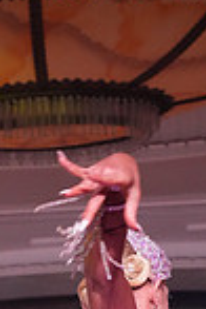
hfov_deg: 7.8
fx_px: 1493
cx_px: -30
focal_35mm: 174
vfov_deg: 11.0
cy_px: 565
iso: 6400
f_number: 5
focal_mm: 44
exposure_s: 1/320
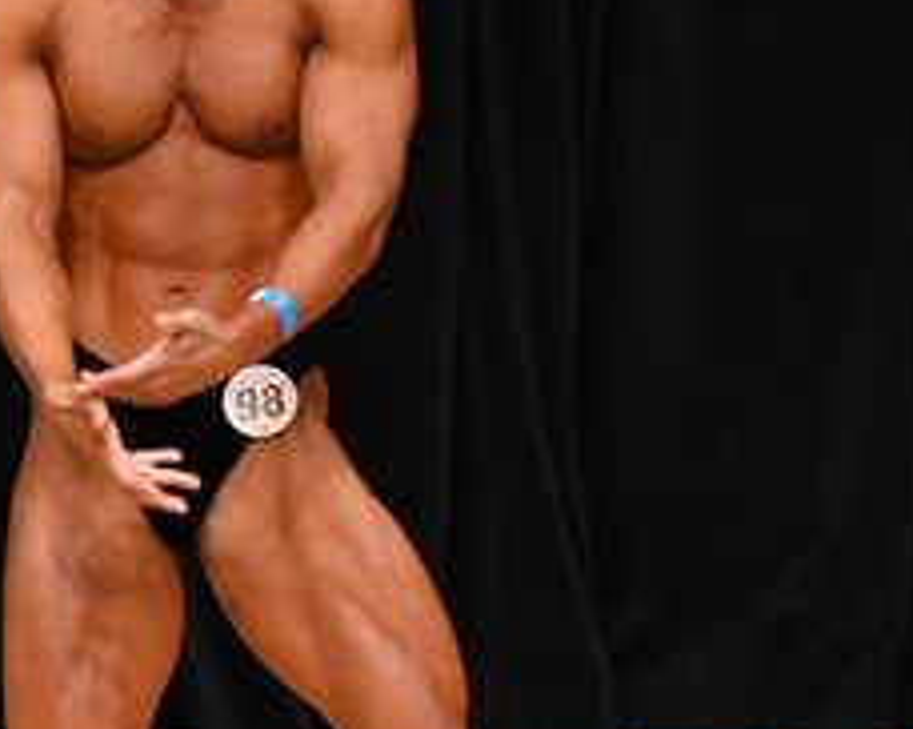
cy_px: 437
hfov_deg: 2.4
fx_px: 21950
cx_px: 342
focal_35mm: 813
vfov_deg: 1.9
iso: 3200
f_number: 5.6
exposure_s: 1/400
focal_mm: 170
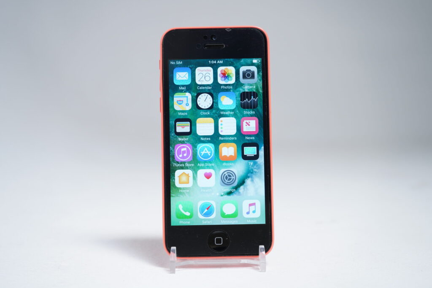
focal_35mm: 49
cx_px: 216
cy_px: 144
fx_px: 588
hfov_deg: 40.3
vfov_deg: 27.5
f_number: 6.3
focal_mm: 49
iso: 160
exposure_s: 1/6
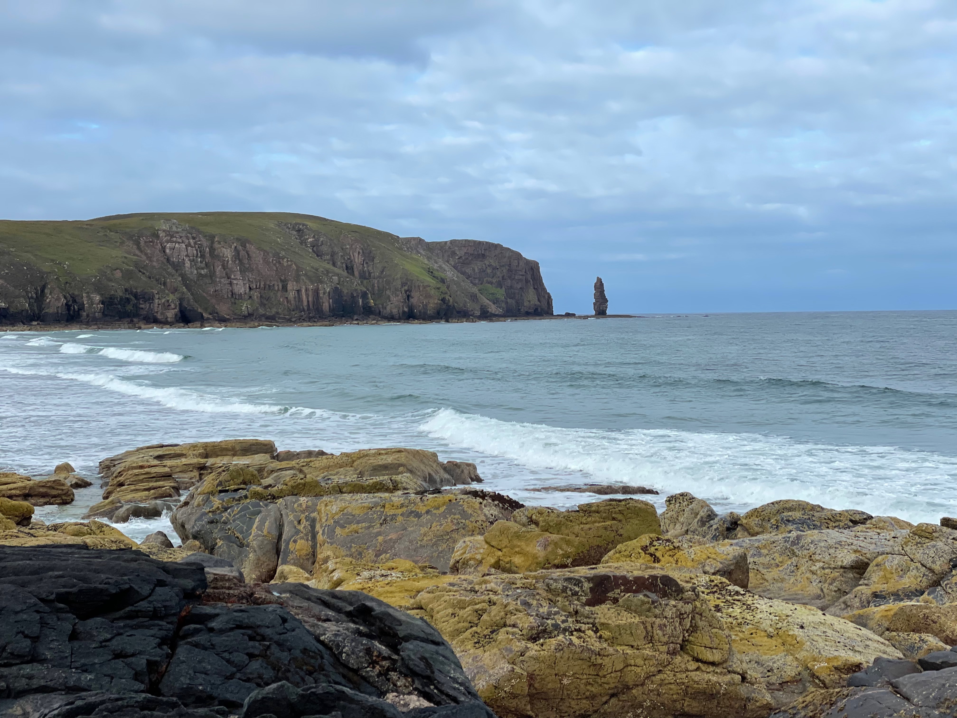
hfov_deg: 36.8
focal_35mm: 52
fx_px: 1438
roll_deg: +0.9
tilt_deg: -2.0
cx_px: 478
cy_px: 359
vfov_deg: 28.0
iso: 25
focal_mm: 6
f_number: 2
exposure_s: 1/1332
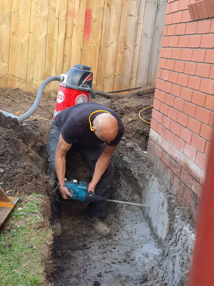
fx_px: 429
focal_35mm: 52
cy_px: 143
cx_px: 107
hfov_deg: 28.0
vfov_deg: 36.8
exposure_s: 1/100
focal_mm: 6
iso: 50
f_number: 2.1
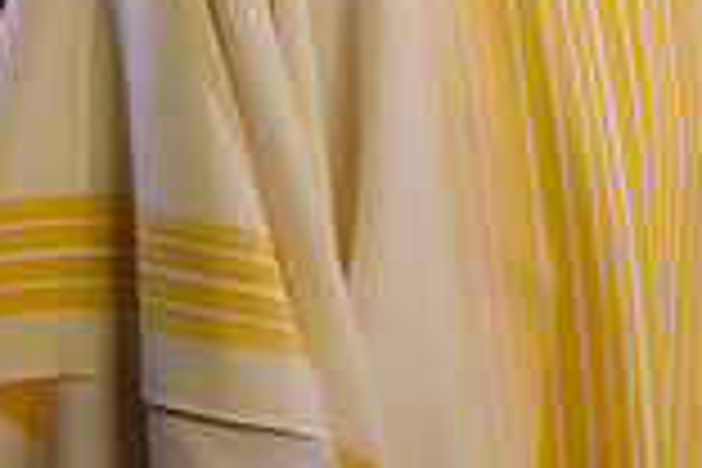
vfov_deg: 7.6
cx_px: 1256
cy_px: -166
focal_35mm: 178
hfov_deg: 10.8
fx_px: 3471
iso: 100
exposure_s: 1/200
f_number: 8
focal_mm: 48
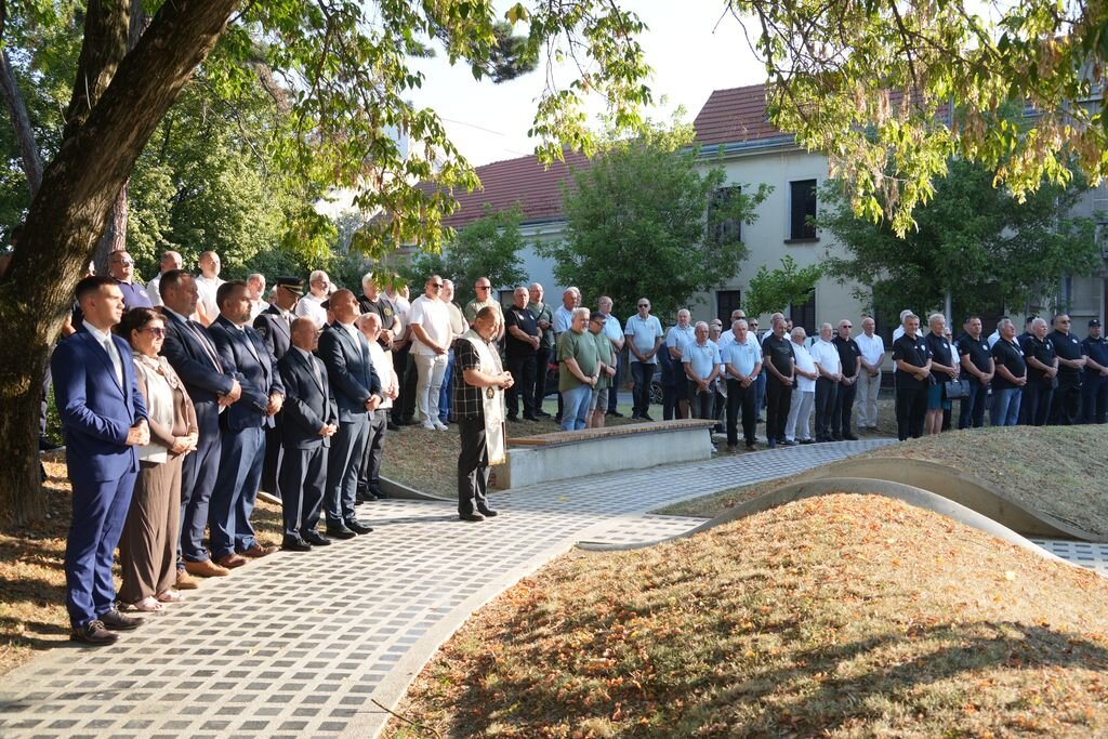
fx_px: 1108
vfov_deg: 36.9
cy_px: 370
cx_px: 554
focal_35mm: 36
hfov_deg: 53.1
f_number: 5.6
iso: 100
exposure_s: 1/100
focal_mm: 36
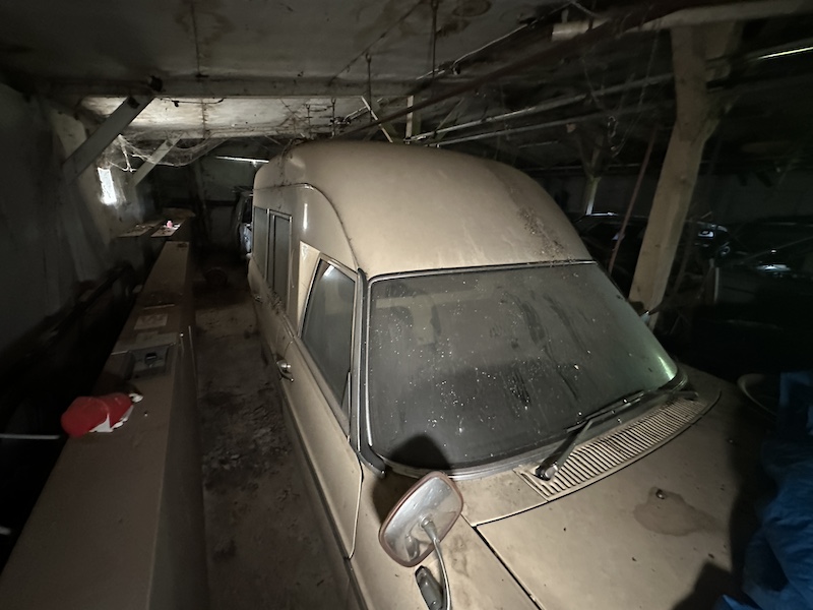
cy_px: 305
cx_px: 406
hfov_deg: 102.1
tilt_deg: -19.2
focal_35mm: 14
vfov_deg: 85.7
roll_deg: -1.9
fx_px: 329
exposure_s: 1/34
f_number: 2.2
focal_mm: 2.22
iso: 1250
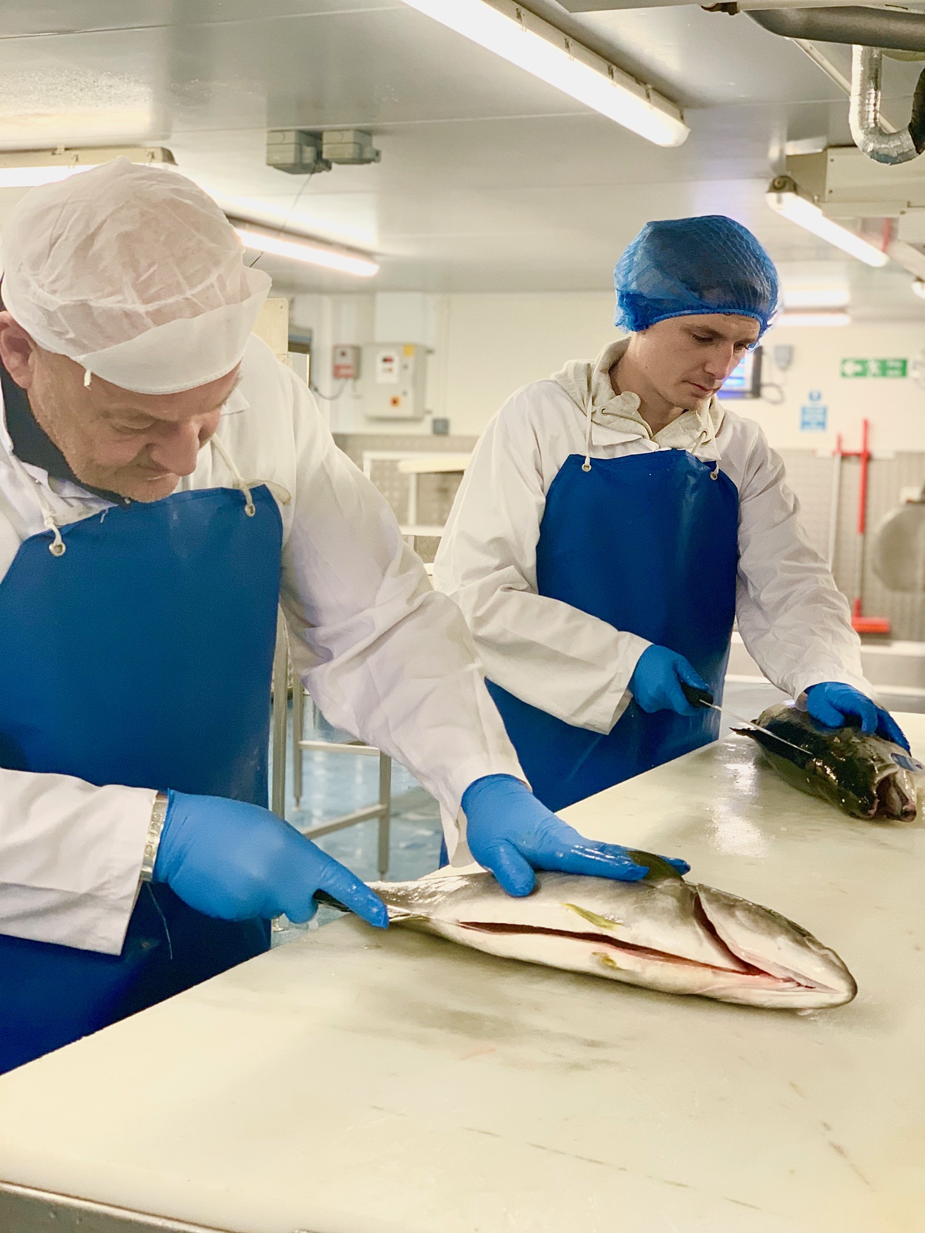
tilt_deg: -3.0
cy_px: 616
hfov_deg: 28.0
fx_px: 1853
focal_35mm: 52
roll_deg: -1.7
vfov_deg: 36.8
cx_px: 462
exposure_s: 1/50
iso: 125
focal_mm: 6
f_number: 2.4
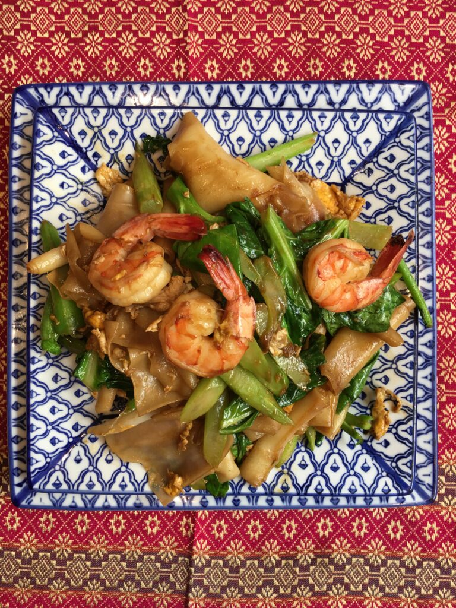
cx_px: 228
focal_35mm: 29
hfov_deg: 48.2
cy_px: 304
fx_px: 509
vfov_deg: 61.7
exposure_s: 1/33
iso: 25
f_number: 2.2
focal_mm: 4.15
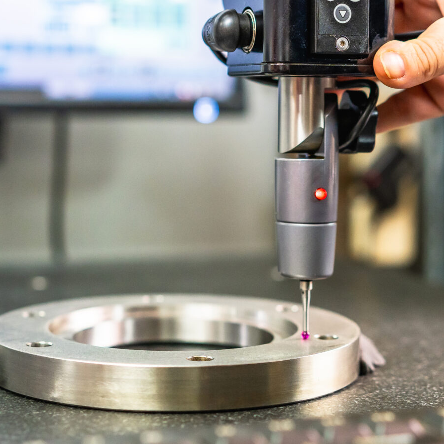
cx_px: 205
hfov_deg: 20.4
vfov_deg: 20.2
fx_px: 1233
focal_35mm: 85
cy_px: 94
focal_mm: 35
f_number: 2
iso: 800
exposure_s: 1/160
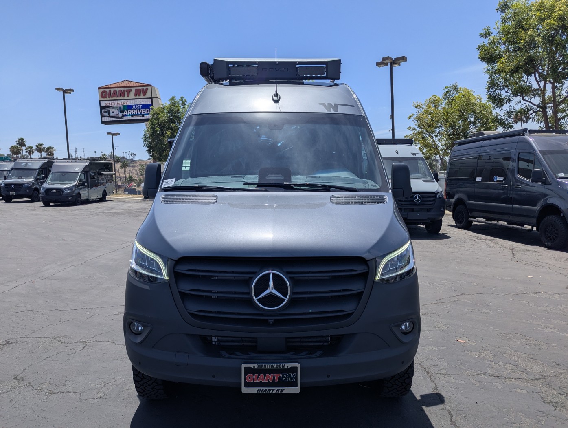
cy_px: 214
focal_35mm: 24
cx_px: 284
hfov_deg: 71.5
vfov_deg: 56.9
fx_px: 394
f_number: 1.85
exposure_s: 1/4348
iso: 48
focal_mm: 6.81
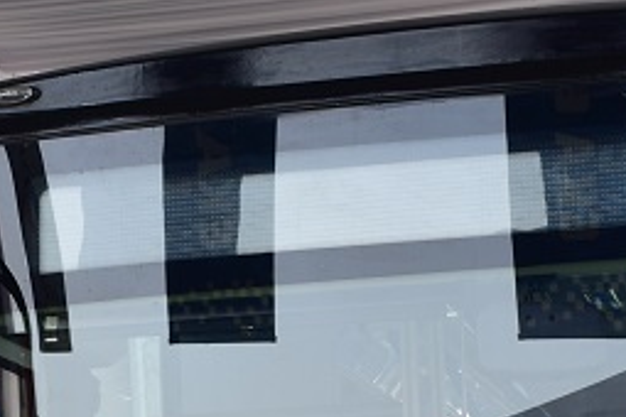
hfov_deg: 13.9
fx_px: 2555
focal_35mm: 147
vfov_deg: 9.1
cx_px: 196
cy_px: 630
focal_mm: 25
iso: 100
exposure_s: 1/320
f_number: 4
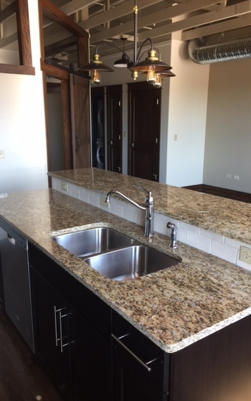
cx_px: 137
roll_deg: -0.1
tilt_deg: -13.5
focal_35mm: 31
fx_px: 339
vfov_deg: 61.2
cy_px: 201
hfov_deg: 40.6
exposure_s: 1/15
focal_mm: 4.15
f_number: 2.2
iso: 32
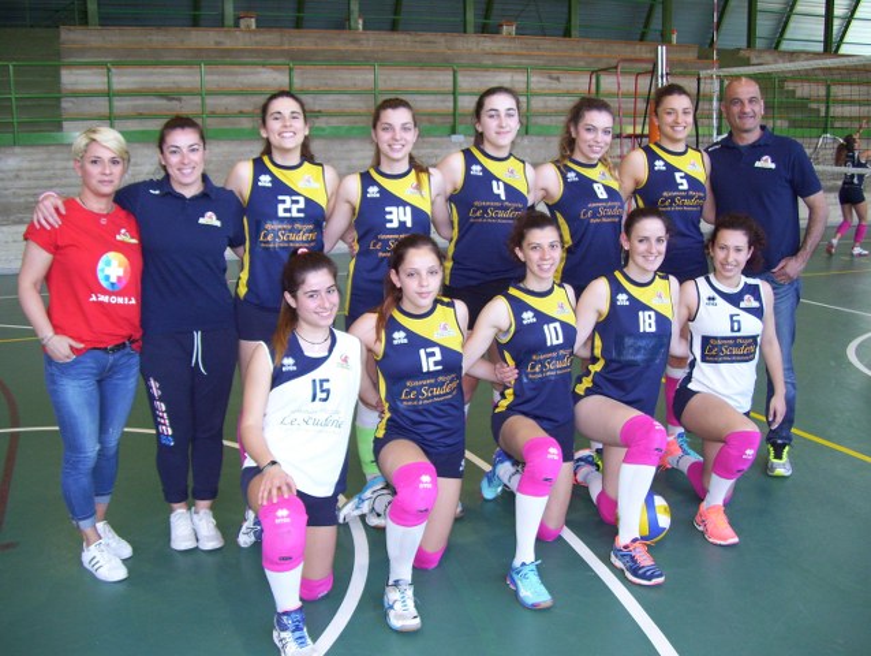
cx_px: 436
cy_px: 328
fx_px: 907
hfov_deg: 51.3
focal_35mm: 36
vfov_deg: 39.7
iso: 200
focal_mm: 6
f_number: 2.7
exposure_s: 1/60
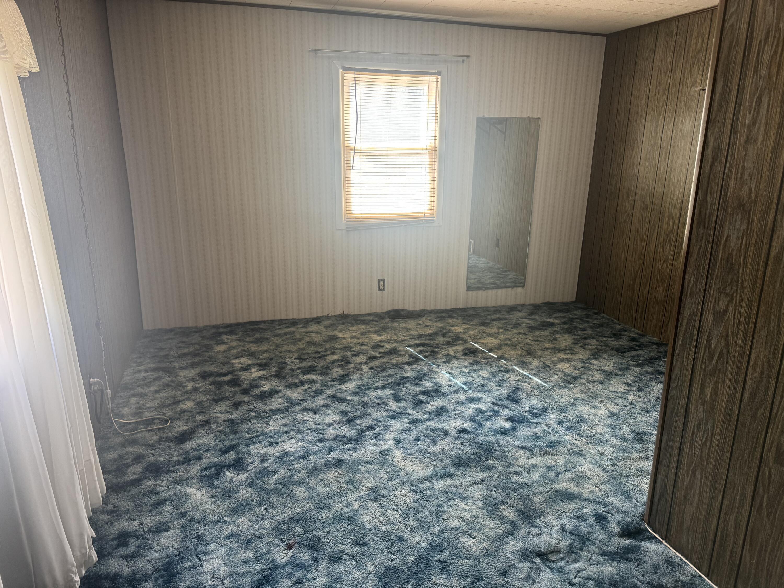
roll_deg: -1.5
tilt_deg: -16.1
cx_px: 392
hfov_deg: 71.6
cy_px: 294
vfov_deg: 56.8
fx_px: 544
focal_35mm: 24
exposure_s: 1/60
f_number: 1.78
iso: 250
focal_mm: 6.76
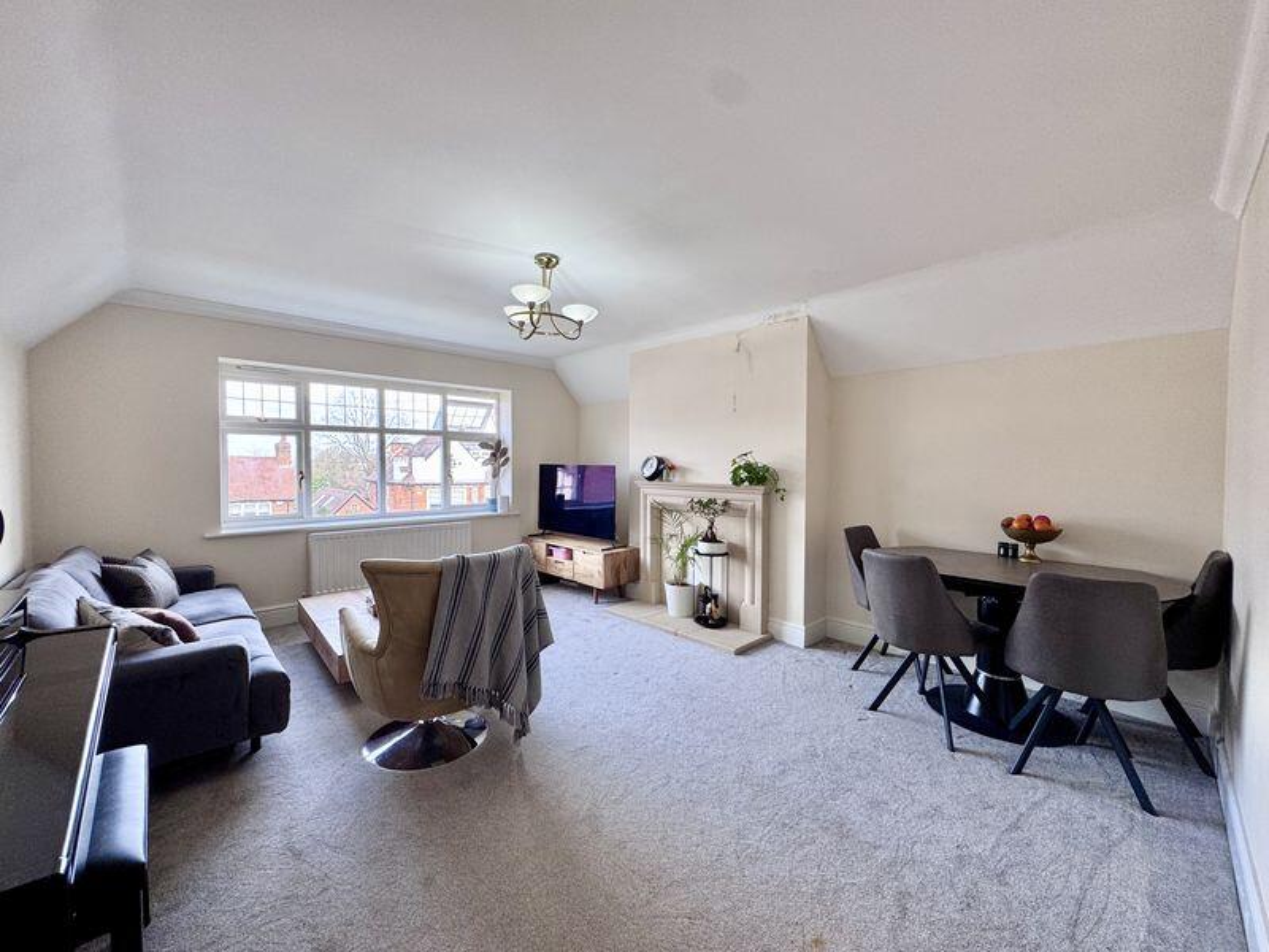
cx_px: 634
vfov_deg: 85.7
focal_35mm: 14
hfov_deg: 102.1
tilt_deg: -1.6
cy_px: 476
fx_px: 513
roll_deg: -0.2
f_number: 2.2
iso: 100
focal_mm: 2.22
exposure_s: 1/99
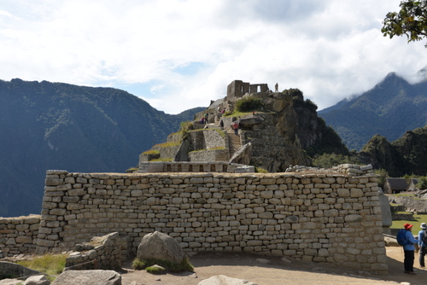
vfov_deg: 29.9
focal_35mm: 45
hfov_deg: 43.6
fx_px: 534
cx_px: 214
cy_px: 142
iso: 110
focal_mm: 45
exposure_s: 1/250
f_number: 8
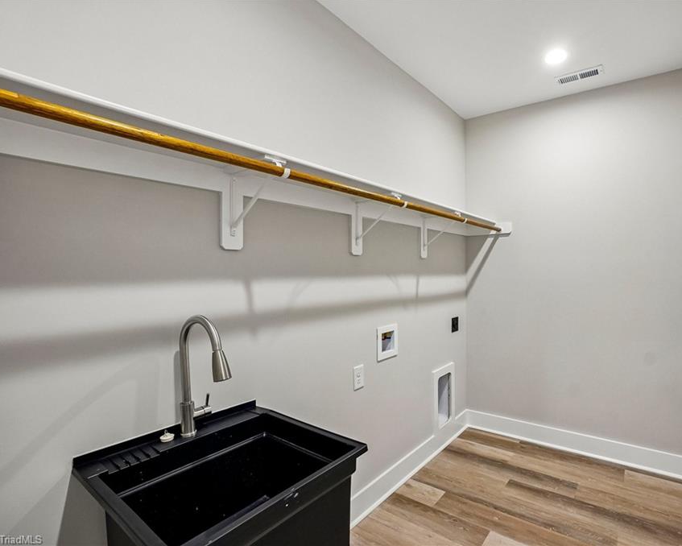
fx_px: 343
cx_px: 399
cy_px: 273
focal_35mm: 17
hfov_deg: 88.8
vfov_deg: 77.0
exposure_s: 1/5
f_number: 8
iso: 400
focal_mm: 10
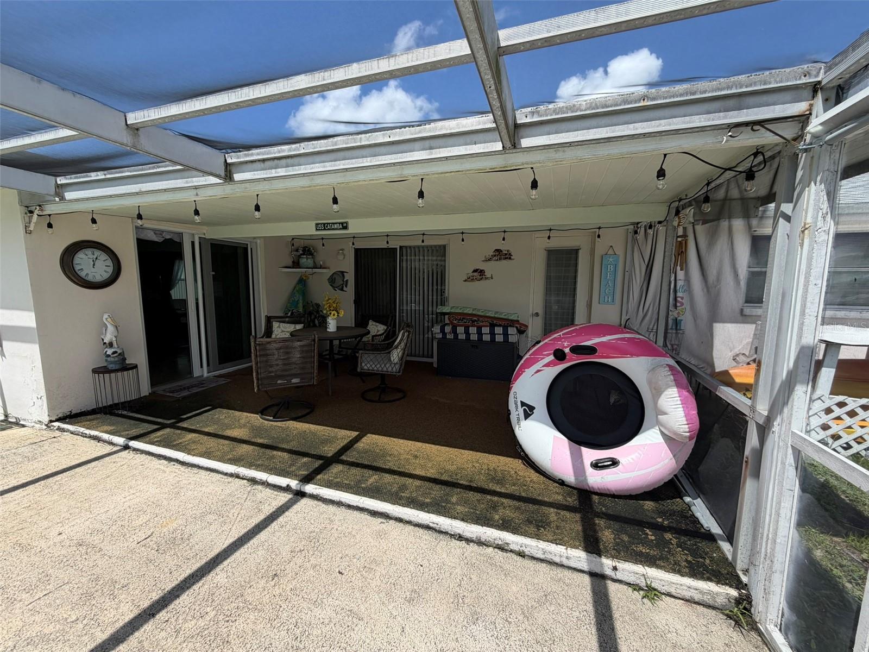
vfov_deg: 85.7
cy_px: 326
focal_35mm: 14
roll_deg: -0.5
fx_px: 351
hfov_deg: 102.1
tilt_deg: -6.7
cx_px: 434
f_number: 2.2
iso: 32
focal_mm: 2.22
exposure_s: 1/770
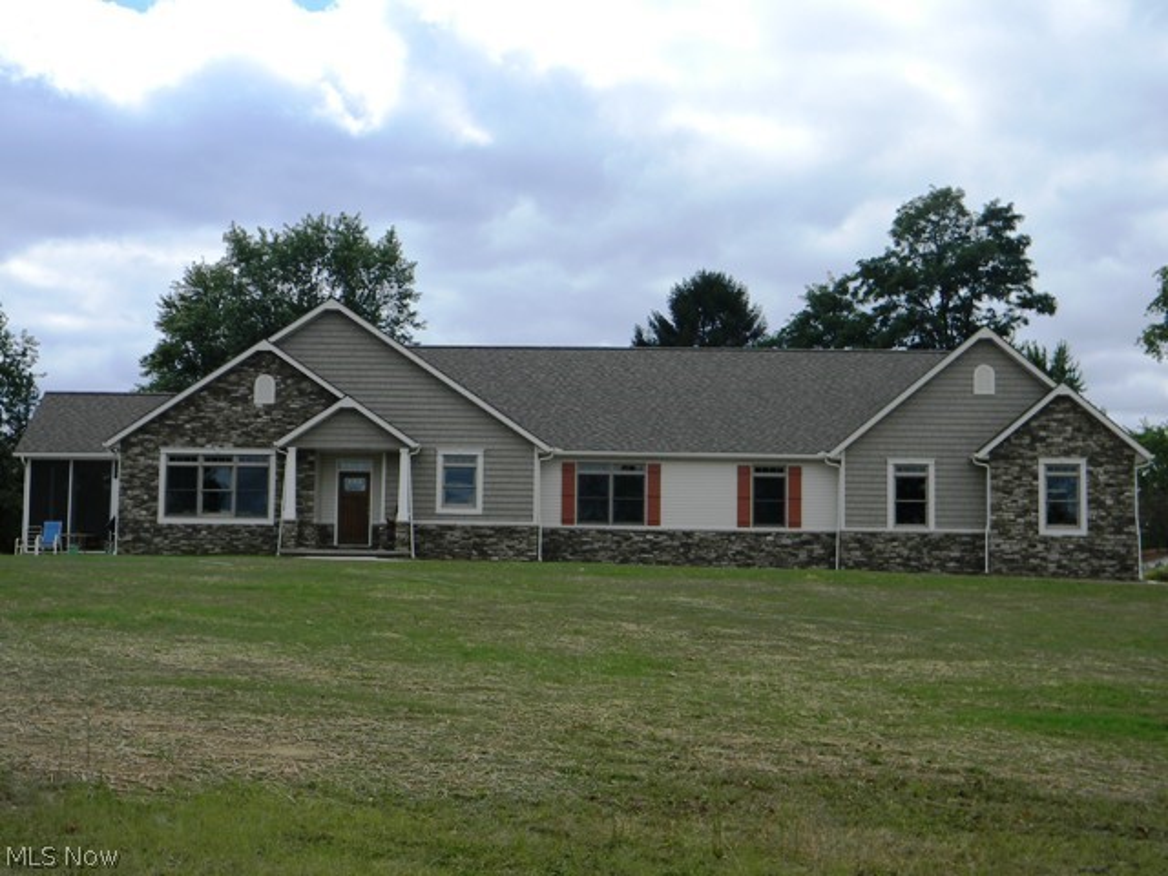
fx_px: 1890
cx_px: 584
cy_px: 438
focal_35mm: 56
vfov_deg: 26.1
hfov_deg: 34.3
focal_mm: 10.1
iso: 80
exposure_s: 1/615
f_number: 4.1
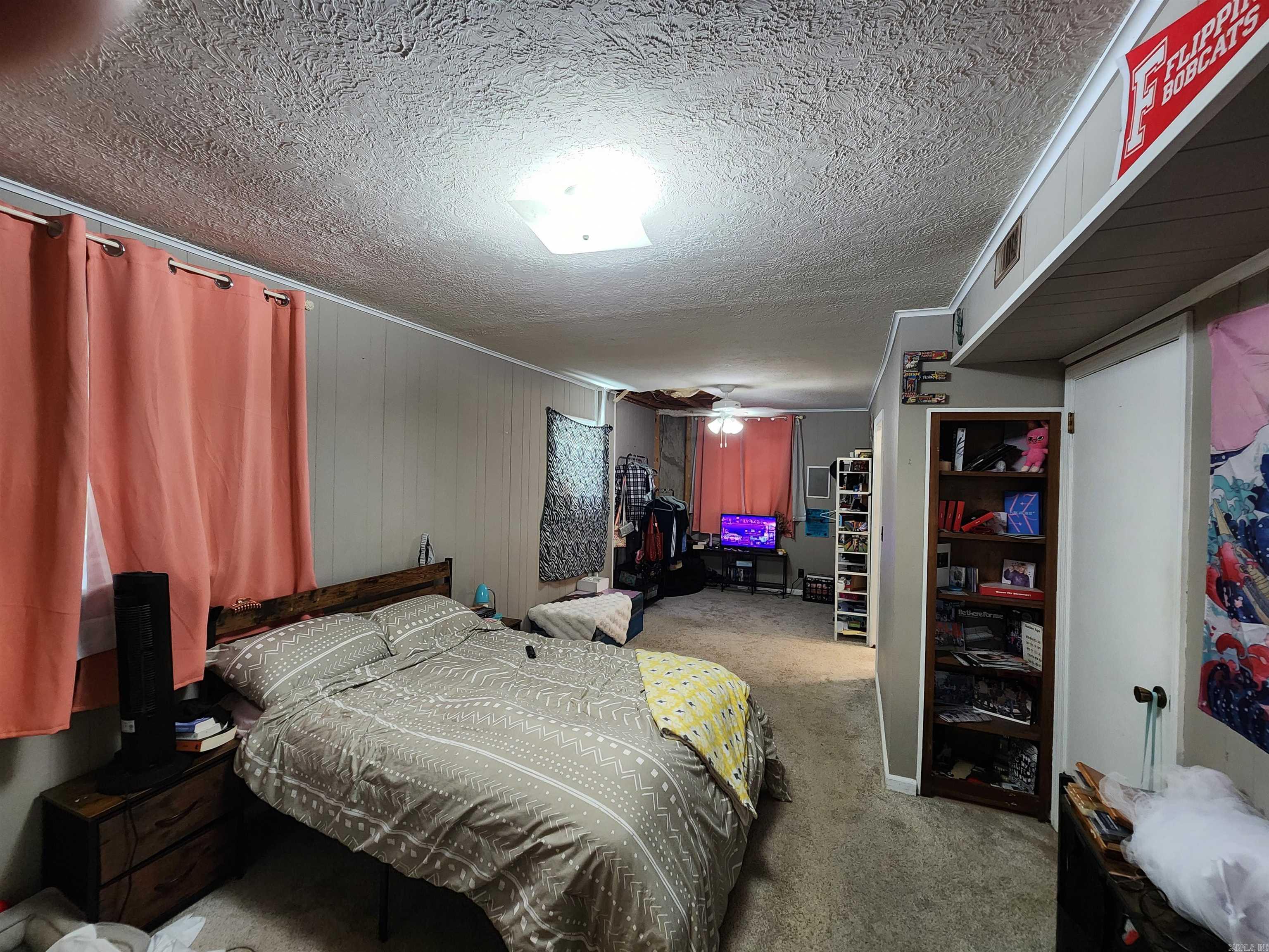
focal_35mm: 13
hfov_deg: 106.2
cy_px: 476
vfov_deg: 89.9
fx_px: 477
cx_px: 634
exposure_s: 1/30
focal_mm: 2.2
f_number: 2.2
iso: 320
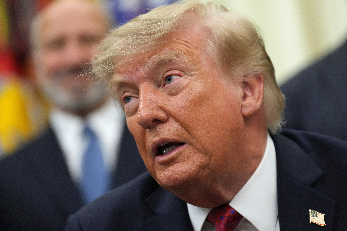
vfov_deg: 6.9
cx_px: 174
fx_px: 1928
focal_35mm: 200
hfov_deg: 10.3
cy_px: 116
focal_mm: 200
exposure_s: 1/320
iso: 5000
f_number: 3.5
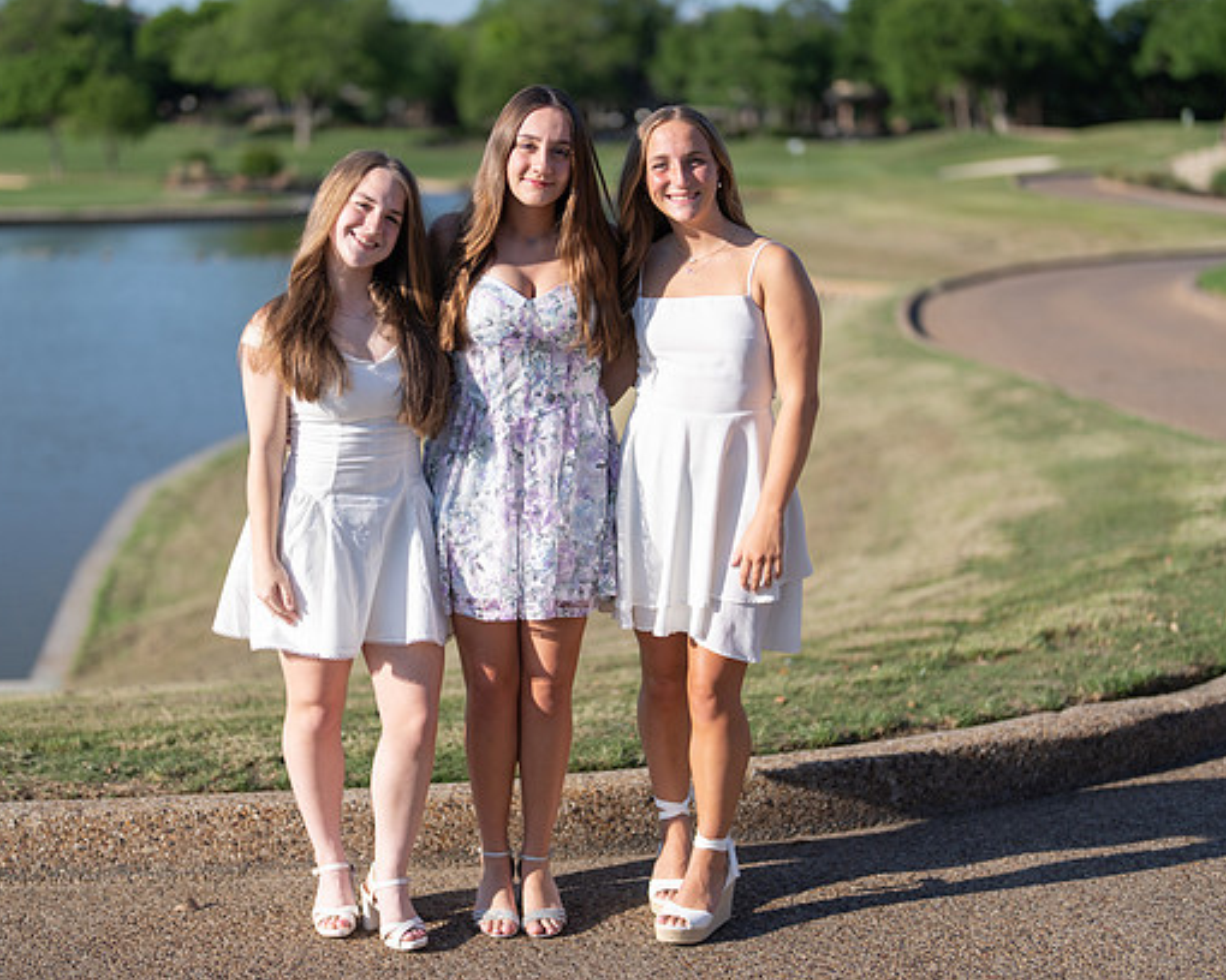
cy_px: 490
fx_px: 2177
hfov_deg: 31.4
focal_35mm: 60
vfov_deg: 25.4
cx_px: 584
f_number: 1.2
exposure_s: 1/8000
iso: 100
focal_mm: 50
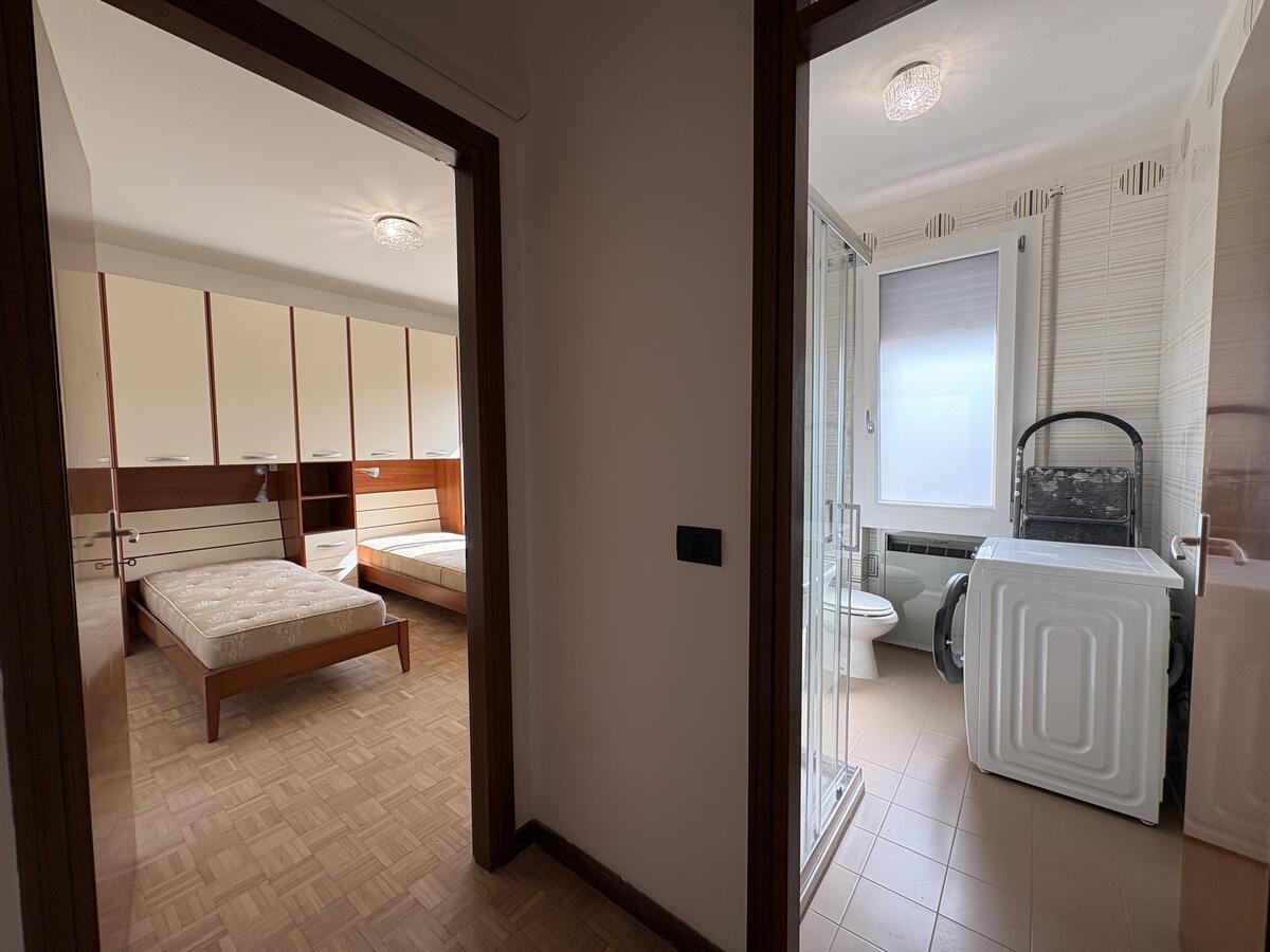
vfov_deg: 85.7
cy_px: 476
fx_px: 514
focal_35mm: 14
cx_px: 635
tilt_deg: -2.6
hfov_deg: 102.1
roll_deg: +1.7
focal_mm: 2.22
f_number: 2.2
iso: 64
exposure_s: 1/125
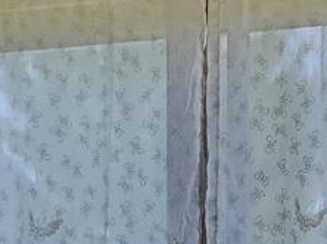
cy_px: 588
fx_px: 1415
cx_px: 113
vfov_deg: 8.9
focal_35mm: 150
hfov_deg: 13.2
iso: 50
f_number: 1.5
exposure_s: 1/110
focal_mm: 4.3
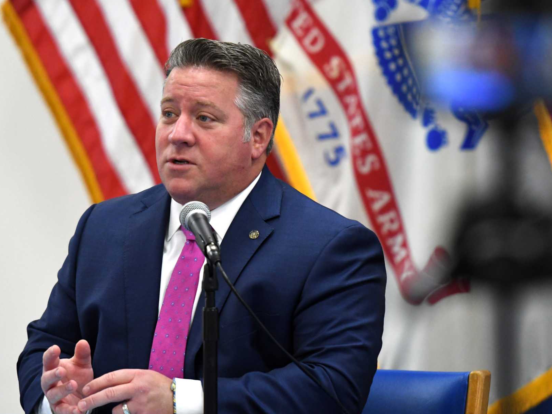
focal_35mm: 328
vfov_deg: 4.5
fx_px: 5231
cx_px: 227
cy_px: 200
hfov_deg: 6.0
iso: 3200
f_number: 2.8
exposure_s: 1/800
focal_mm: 180
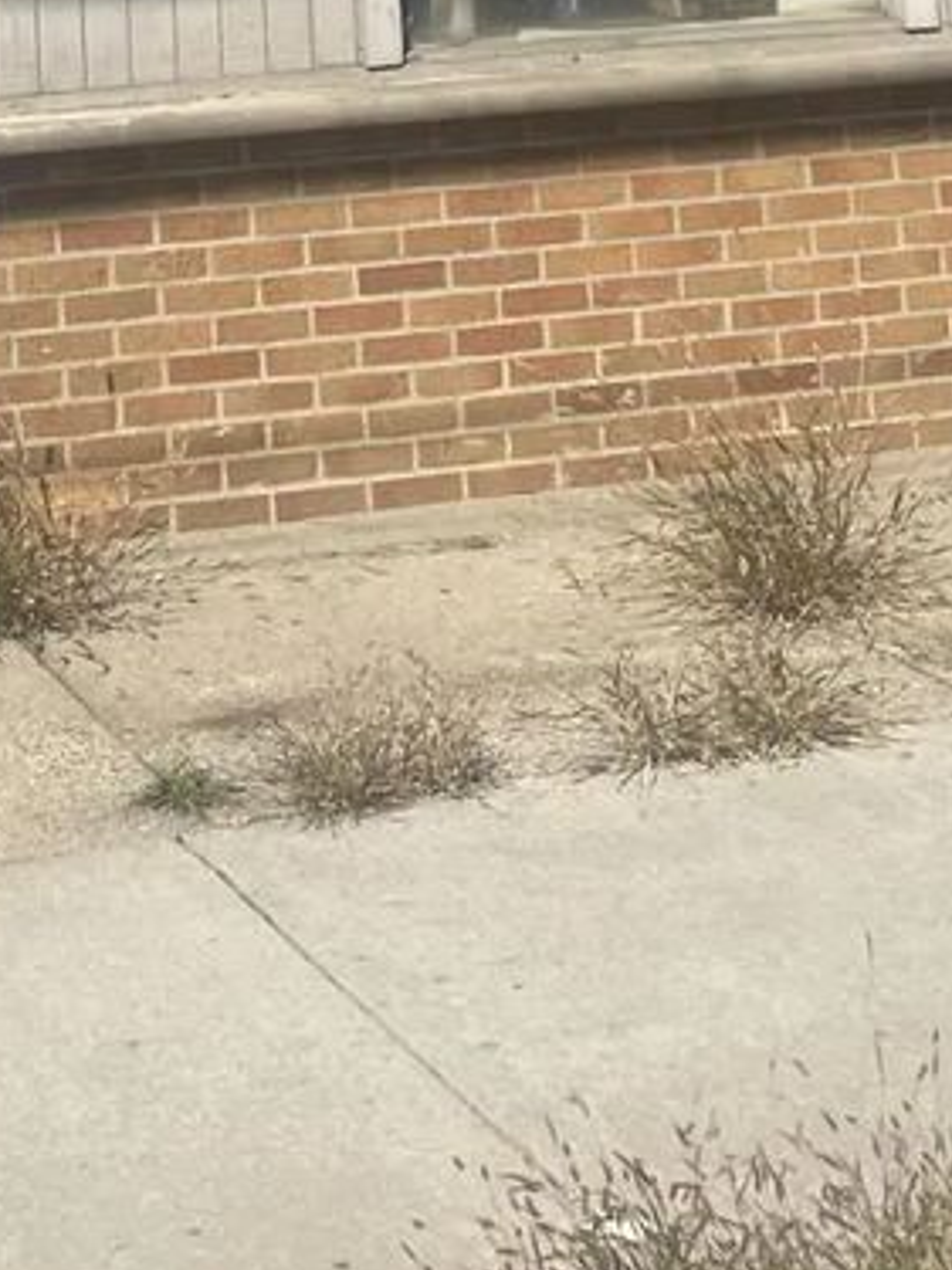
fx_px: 3339
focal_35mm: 91
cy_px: -706
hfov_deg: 16.0
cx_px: 61
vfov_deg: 18.7
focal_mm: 5.1
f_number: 1.6
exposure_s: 1/5618
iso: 32
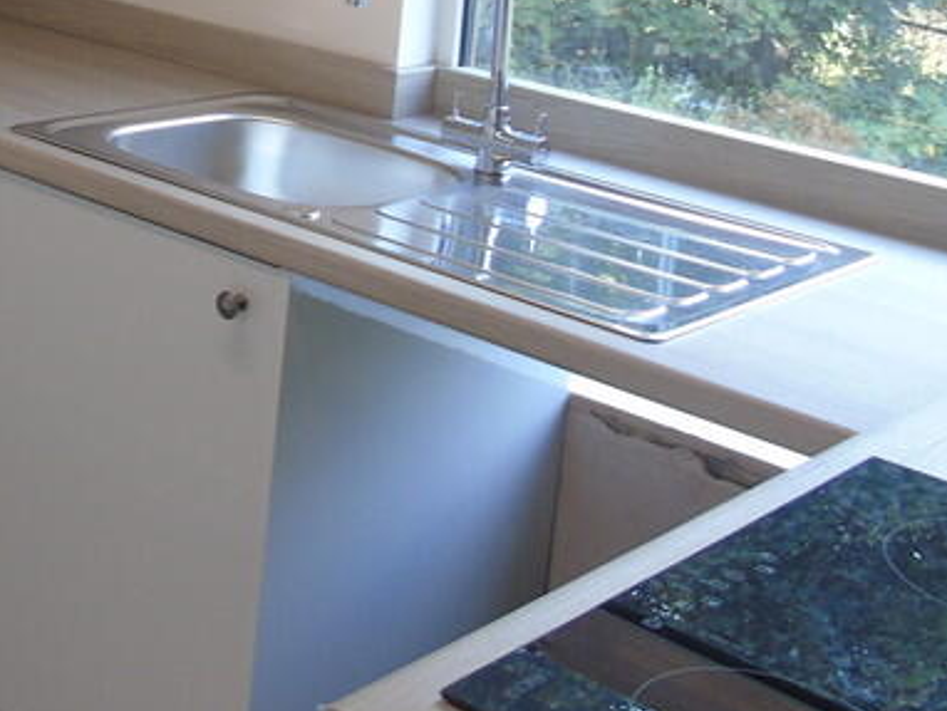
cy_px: -32
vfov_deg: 21.1
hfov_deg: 28.2
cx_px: 154
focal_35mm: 67
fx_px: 1834
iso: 80
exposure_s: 1/30
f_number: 3.4
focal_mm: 4.4
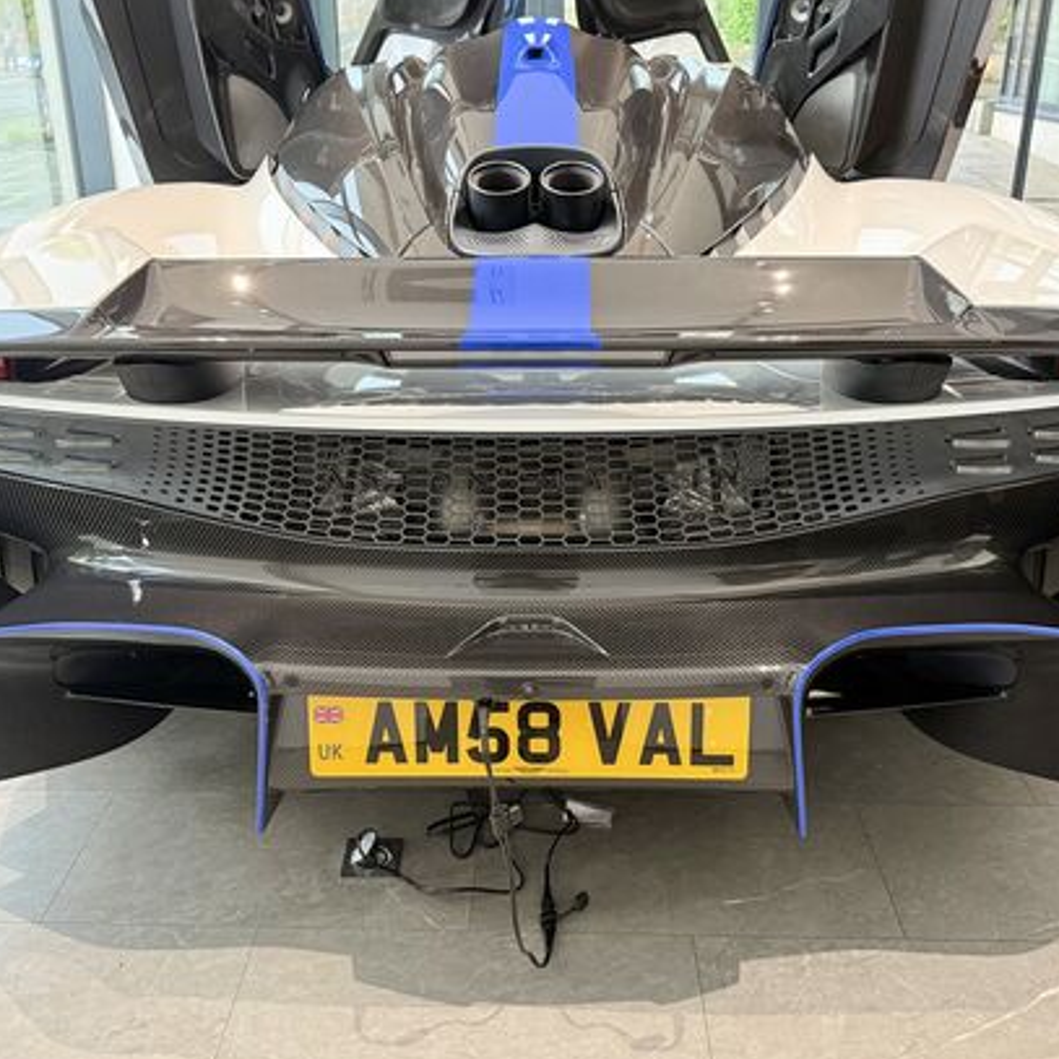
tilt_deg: -21.4
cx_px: 536
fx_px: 1108
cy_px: 490
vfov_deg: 51.1
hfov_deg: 51.1
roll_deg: +0.0
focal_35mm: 32
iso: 320
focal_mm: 6.76
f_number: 1.78
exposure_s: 1/60
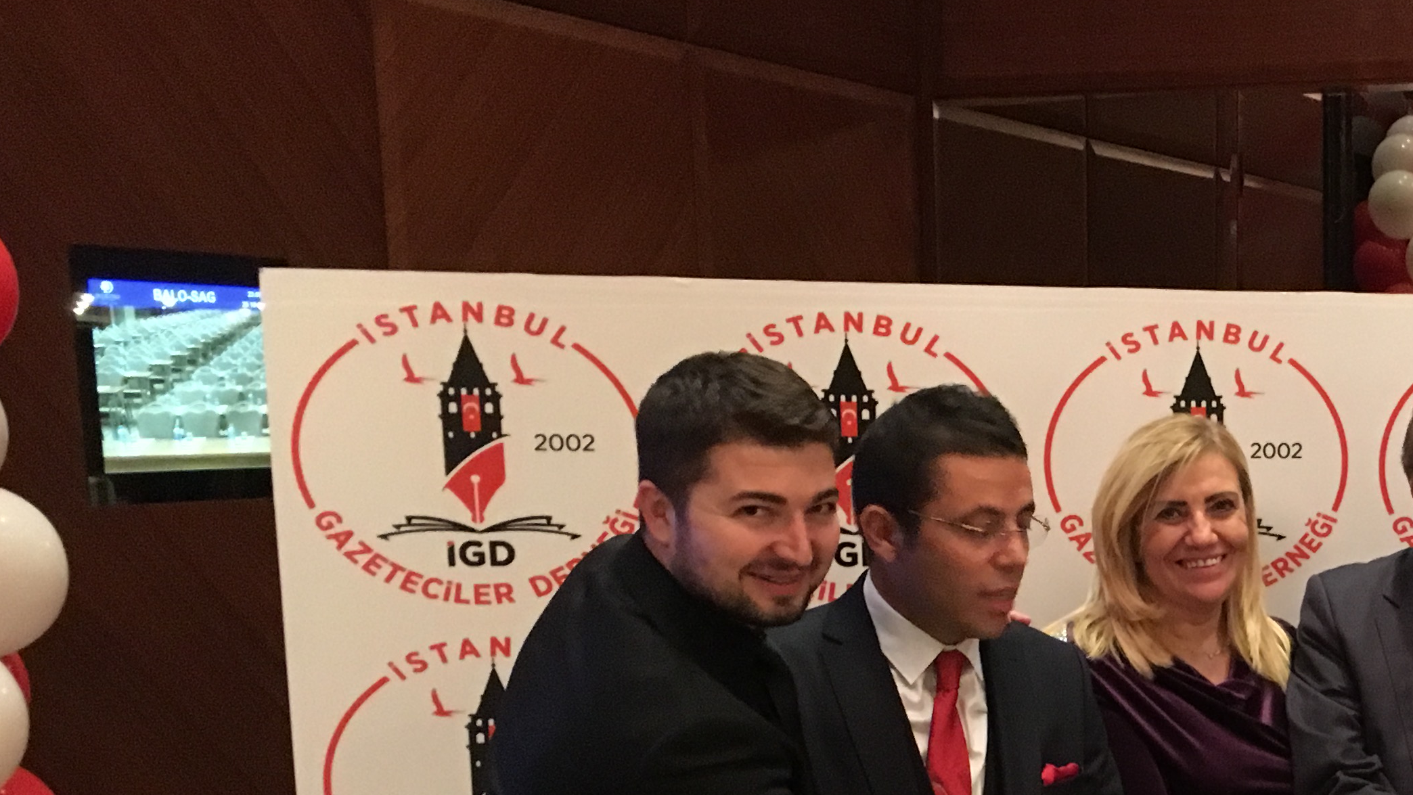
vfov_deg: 19.1
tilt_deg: -11.2
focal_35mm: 61
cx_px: 1351
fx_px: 2286
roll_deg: -0.4
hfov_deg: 32.1
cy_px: 818
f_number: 2.2
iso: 320
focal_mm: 4.15
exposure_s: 1/17
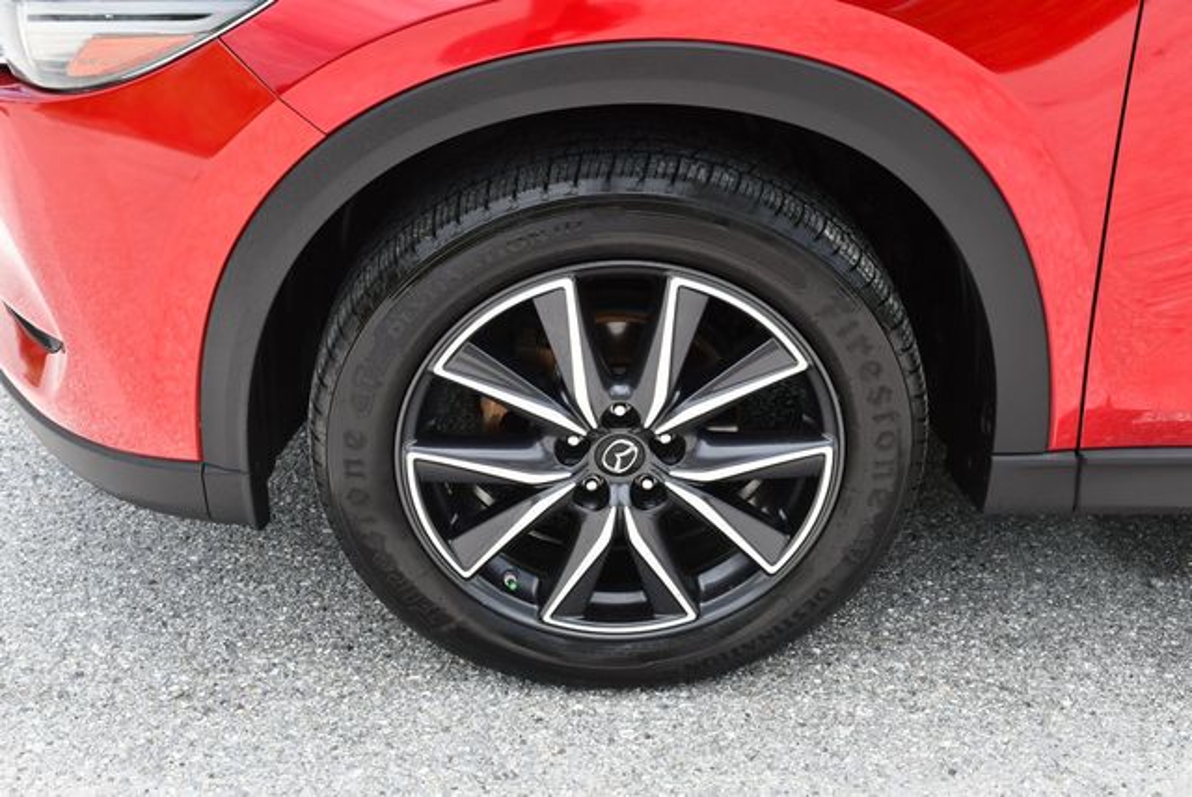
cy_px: 398
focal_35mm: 48
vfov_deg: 28.1
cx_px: 596
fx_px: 1591
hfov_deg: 41.1
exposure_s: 1/250
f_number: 6.3
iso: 200
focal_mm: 24
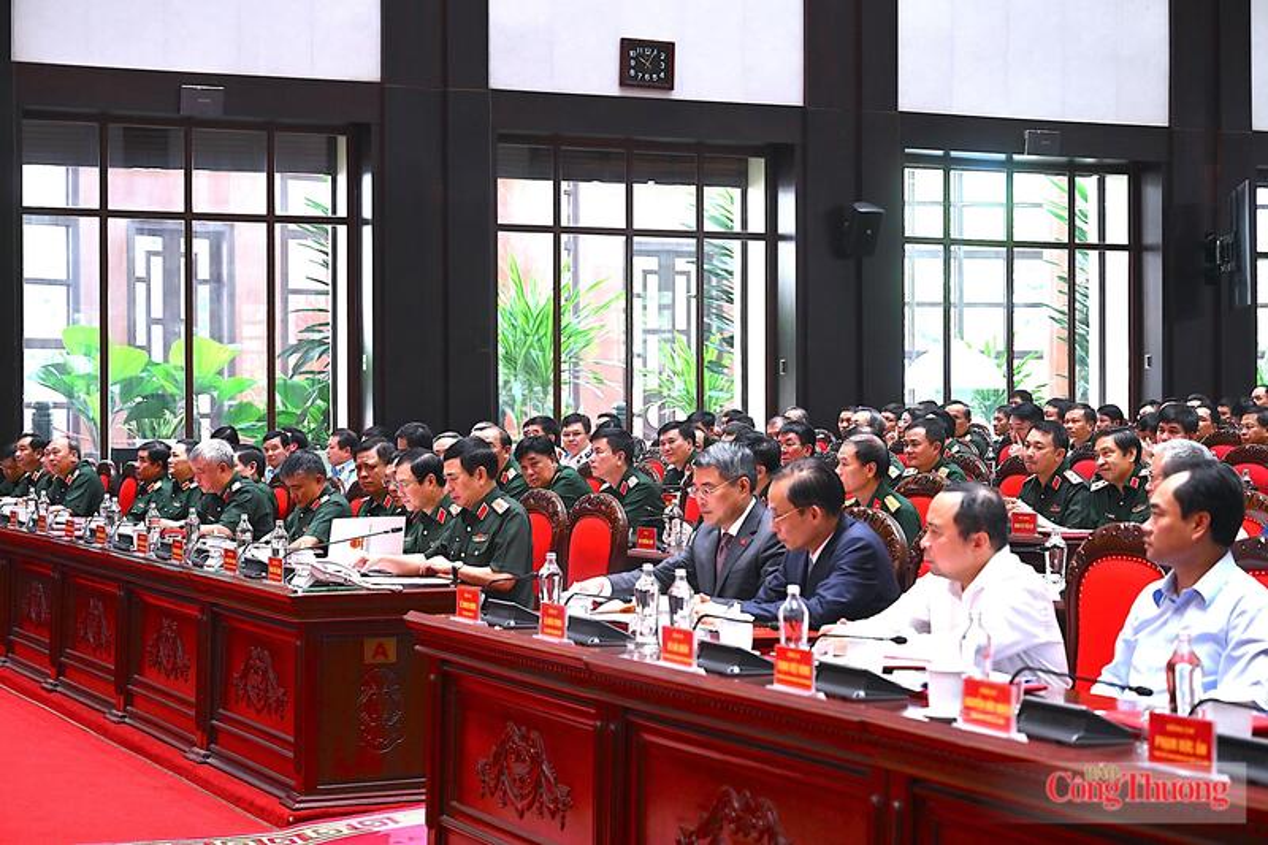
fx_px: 2465
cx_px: 634
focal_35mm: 70
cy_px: 422
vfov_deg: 19.4
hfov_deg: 28.8
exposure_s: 1/160
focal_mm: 70
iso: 1250
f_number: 4.5
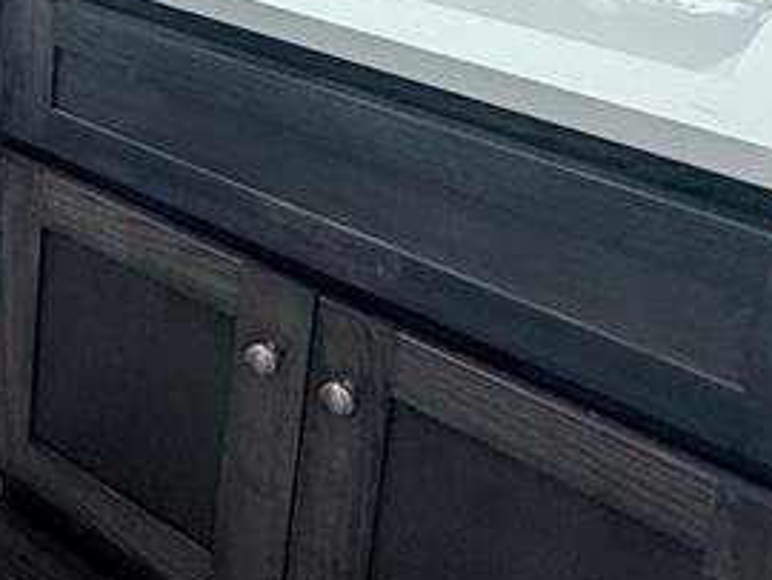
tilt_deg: -13.7
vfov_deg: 23.5
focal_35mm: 53
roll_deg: +1.7
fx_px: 1183
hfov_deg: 25.6
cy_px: -226
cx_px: -426
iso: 100
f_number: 2.2
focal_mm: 2.22
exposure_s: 1/120
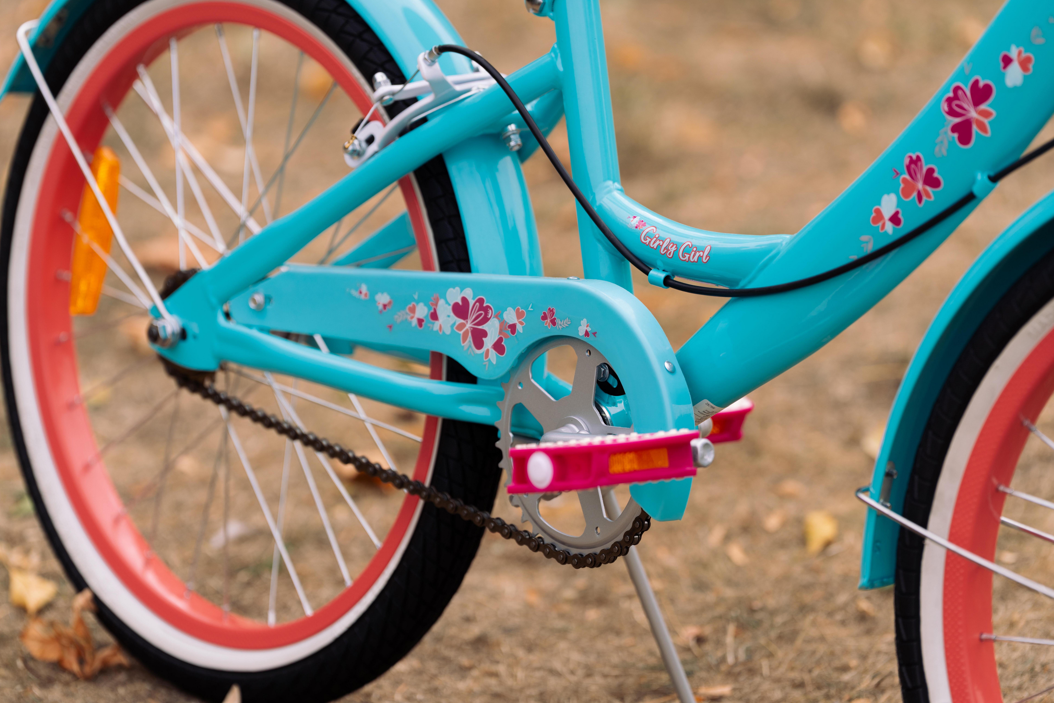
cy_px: 343
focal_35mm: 201
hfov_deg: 10.2
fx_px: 5885
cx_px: 530
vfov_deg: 6.8
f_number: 3.5
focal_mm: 194
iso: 100
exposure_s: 1/400
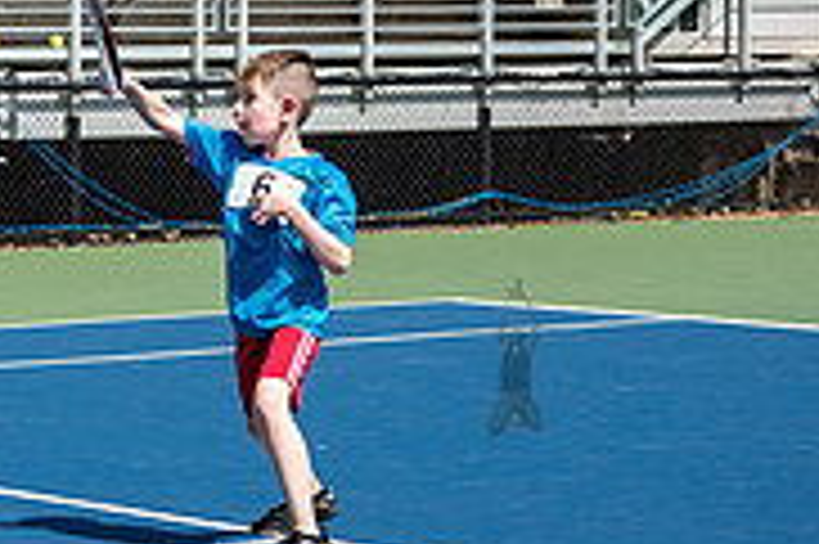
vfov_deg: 7.8
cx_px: 24
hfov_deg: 11.6
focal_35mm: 175
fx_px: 3978
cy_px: 199
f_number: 4.5
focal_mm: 50
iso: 200
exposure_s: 1/1600
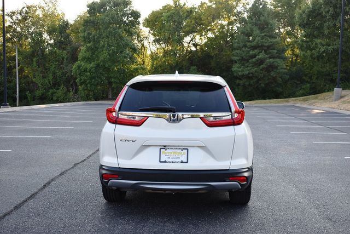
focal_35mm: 46
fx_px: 452
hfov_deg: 42.3
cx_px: 175
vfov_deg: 29.0
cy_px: 117
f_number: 5.6
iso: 250
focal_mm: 31
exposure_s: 1/250
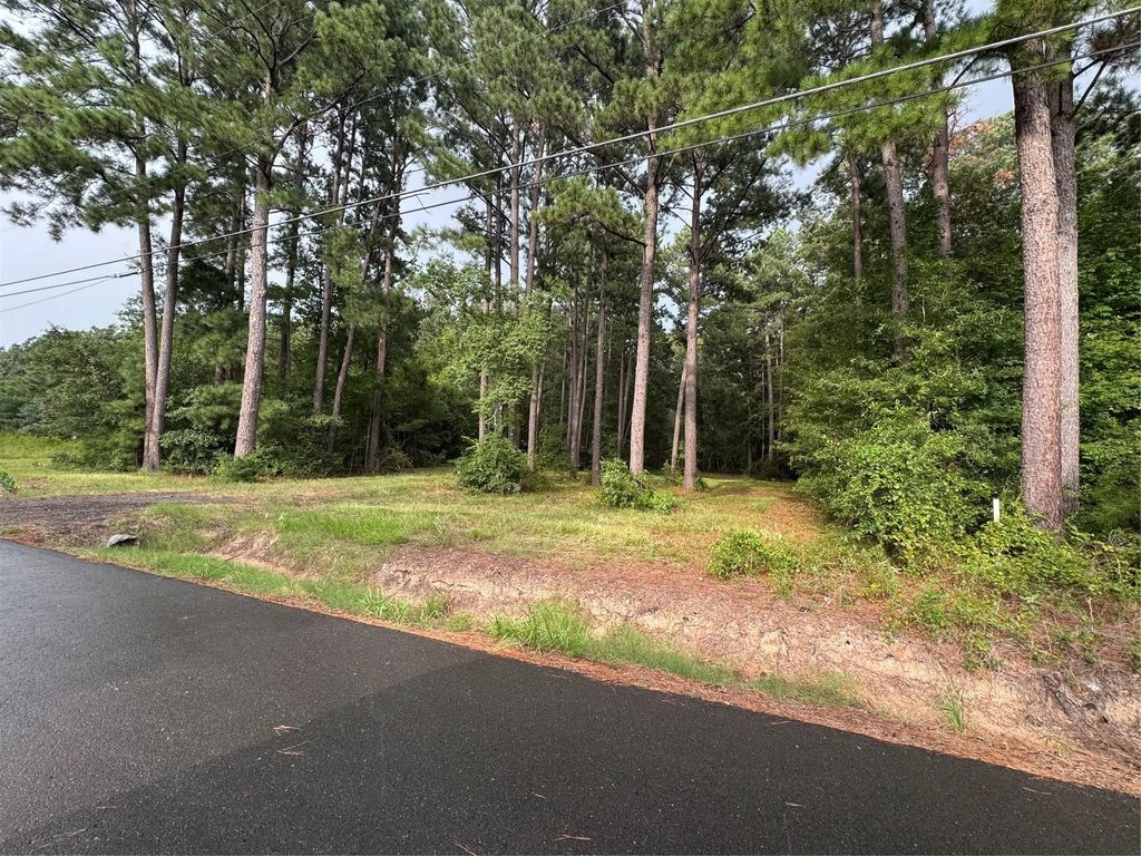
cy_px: 428
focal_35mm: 14
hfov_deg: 102.1
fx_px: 461
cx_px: 570
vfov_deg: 85.7
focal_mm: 2.22
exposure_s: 1/120
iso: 40
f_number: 2.2
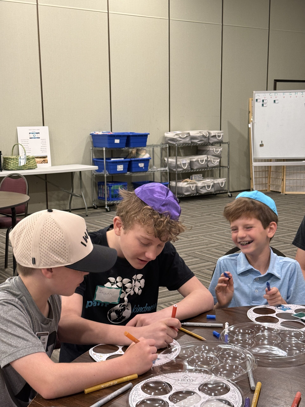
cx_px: 152
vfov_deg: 39.7
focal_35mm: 48
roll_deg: +0.0
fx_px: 564
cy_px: 204
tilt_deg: -7.9
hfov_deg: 30.3
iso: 200
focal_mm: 6.76
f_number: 1.78
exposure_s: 1/40
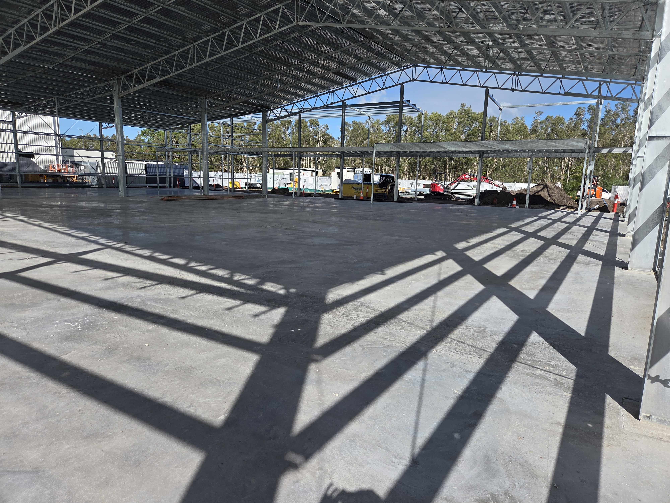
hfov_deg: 73.9
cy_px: 252
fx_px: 445
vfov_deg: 58.9
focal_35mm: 23
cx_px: 335
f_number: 1.8
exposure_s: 1/5129
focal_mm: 5.4
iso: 80
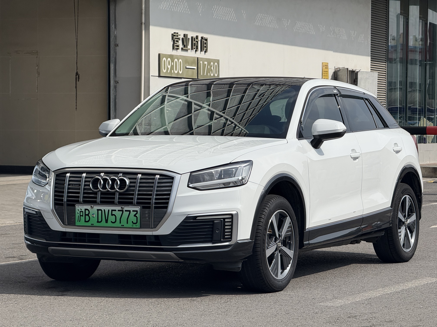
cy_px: 164
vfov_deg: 12.3
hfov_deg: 16.4
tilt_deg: -1.9
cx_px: 218
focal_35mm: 120
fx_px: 1515
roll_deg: -0.4
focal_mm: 15.66
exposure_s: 1/2933
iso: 50
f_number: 2.8
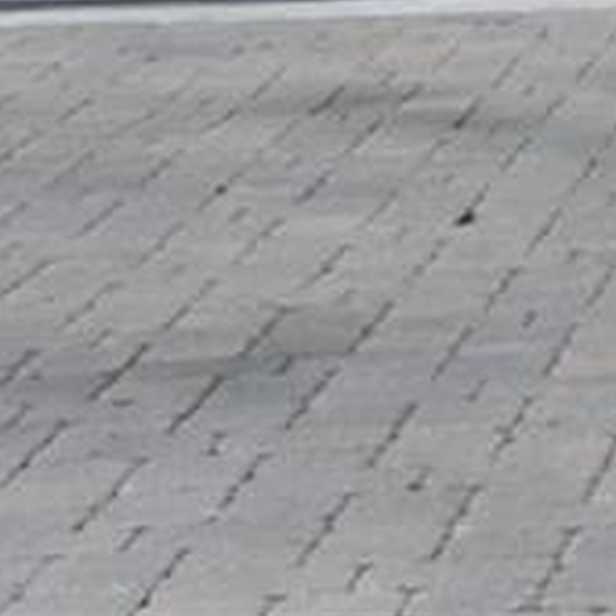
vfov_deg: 6.1
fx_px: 5315
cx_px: 2605
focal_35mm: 264
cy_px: -1312
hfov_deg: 5.6
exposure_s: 1/250
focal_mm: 22
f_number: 8
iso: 200
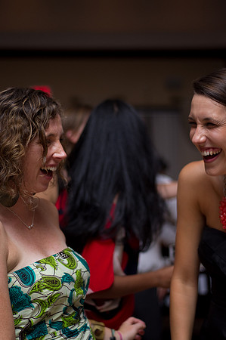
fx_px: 708
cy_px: 170
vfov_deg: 27.0
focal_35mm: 75
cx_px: 113
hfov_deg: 18.1
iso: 400
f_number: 1.7
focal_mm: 50
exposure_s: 1/180
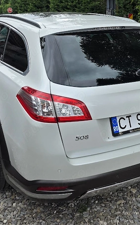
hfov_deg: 29.8
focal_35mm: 43
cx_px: 73
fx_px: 263
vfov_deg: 44.3
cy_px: 50
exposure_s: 1/2000
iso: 80
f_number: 1.7
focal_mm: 6.3
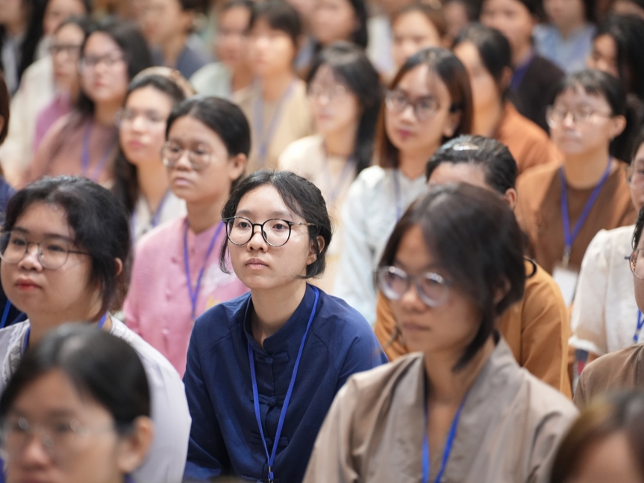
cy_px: 242
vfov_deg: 9.1
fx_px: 3032
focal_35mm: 163
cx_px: 288
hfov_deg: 12.1
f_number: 2.8
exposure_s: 1/160
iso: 4000
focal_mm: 150
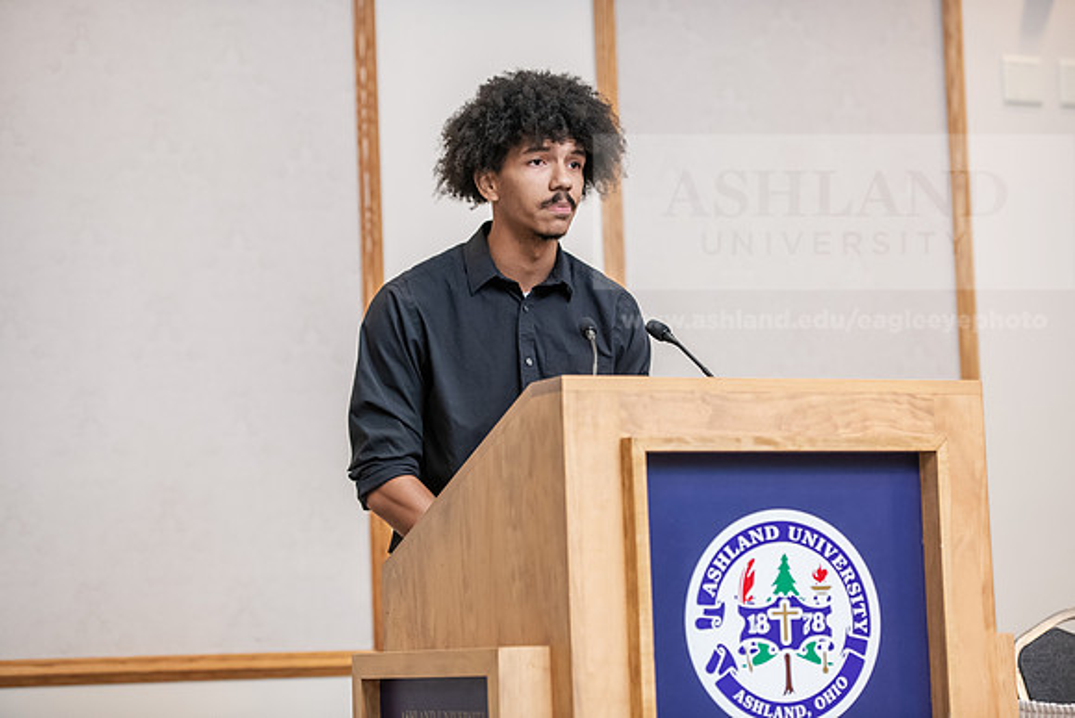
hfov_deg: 20.8
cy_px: 359
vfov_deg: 14.0
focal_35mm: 98
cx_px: 538
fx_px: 2927
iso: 2500
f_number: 3.2
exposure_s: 1/200
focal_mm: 98
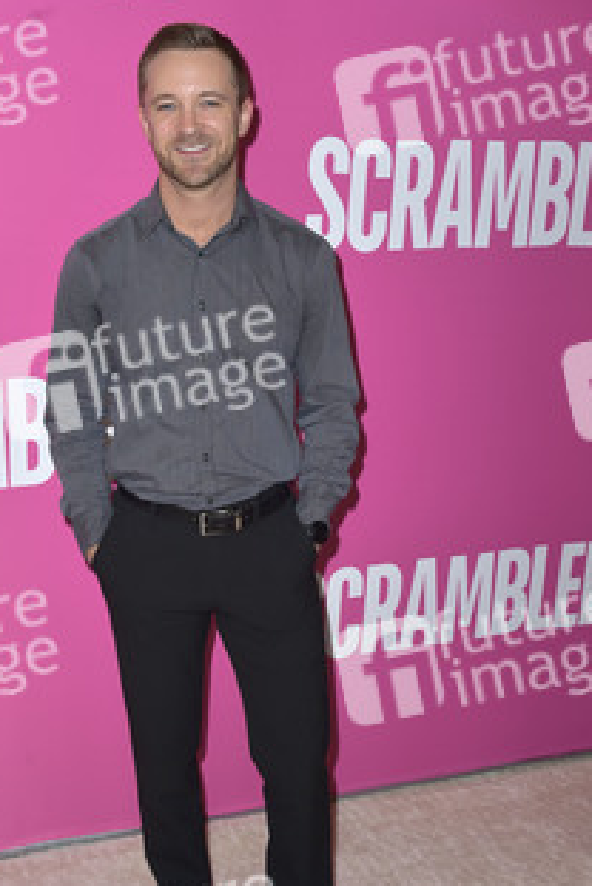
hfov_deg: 29.8
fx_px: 1107
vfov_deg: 43.4
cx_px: 223
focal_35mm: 45
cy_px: 516
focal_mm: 35
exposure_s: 1/250
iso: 160
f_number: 6.3
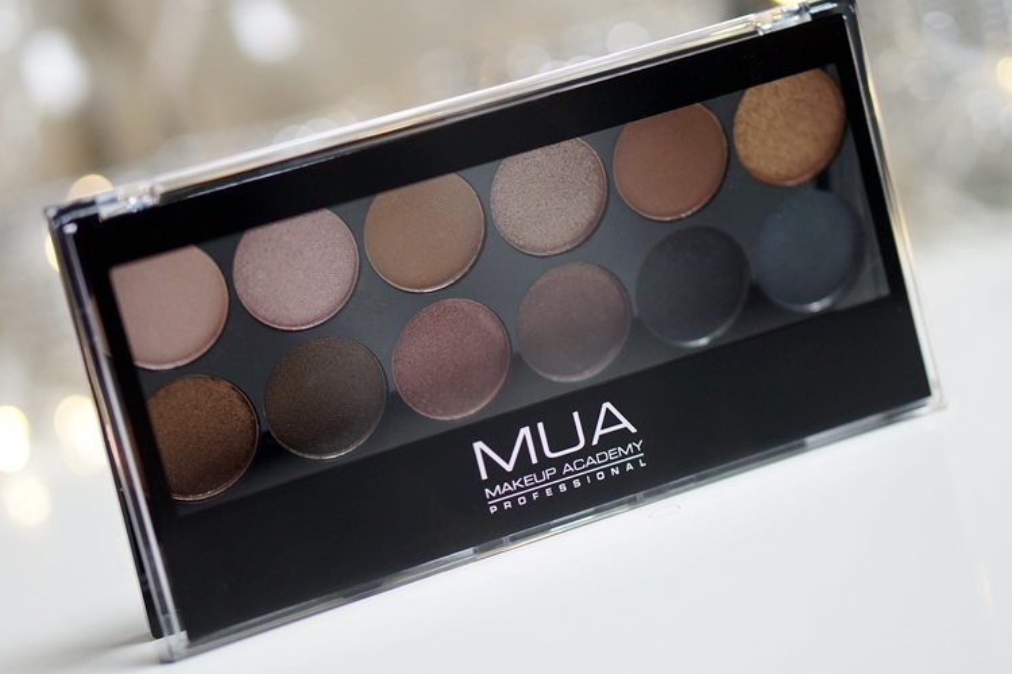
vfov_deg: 17.0
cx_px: 503
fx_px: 2247
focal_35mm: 80
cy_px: 317
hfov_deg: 25.4
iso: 800
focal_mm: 50
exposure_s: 1/640
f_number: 1.8
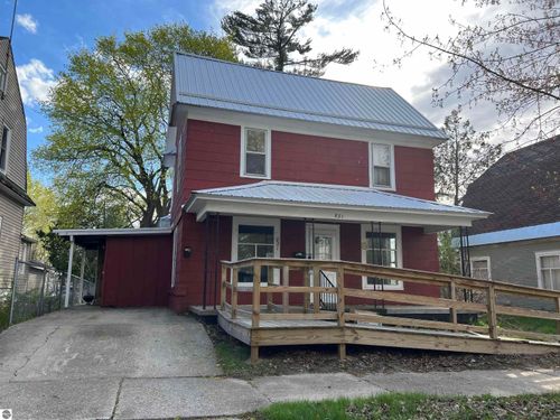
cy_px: 210
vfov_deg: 53.1
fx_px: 421
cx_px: 280
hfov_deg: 67.3
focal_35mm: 26
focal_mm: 5.7
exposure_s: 1/991
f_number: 1.5
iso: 50
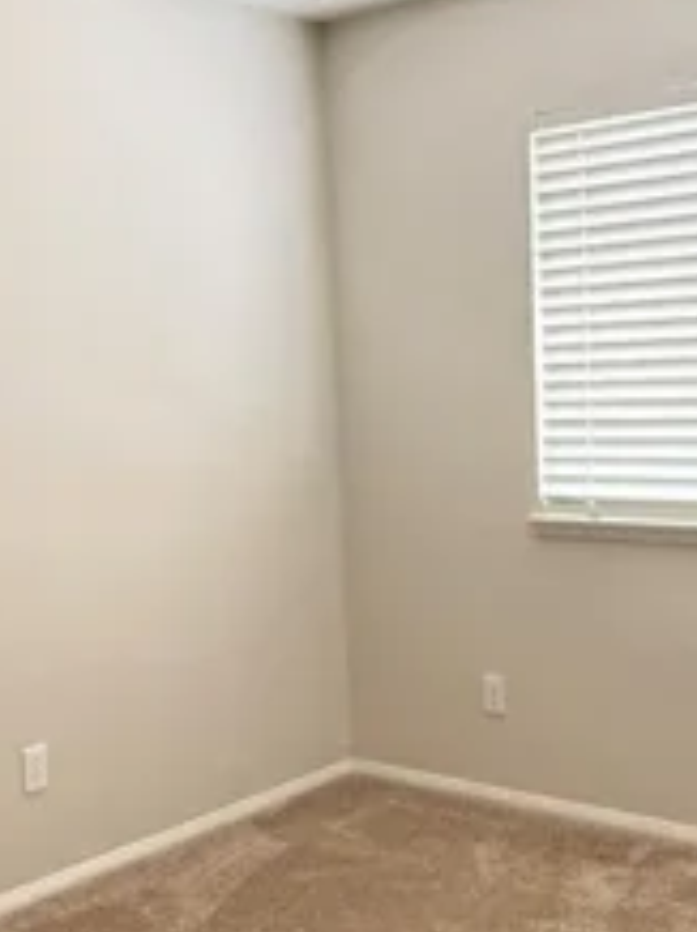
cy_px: 466
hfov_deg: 30.1
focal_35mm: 48
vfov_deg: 39.7
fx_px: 1291
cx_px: 447
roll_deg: +1.7
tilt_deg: -3.8
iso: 500
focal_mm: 2.22
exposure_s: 1/60
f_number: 2.2
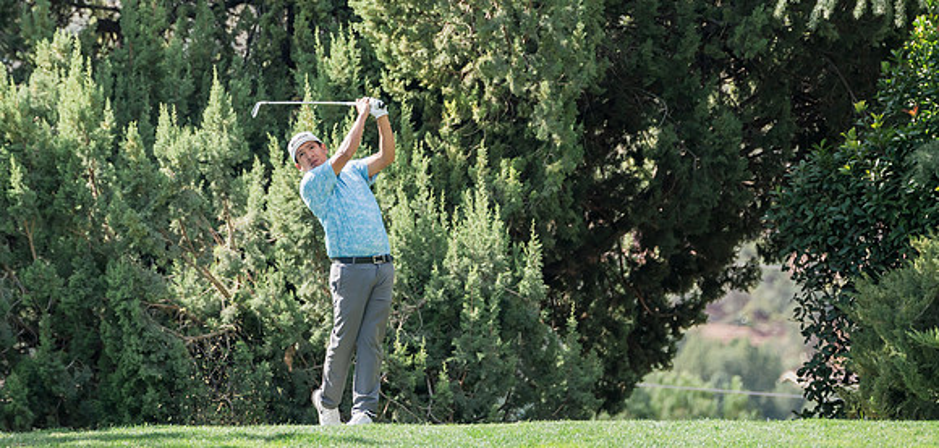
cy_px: -94
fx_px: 7188
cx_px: 231
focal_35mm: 299
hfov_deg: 7.5
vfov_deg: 3.6
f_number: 2.8
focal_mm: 158
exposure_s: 1/1600
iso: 250
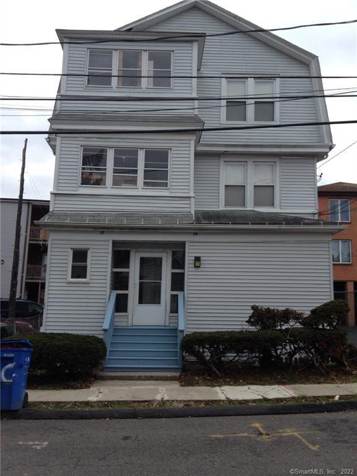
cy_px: 238
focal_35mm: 35
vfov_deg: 52.6
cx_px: 178
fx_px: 481
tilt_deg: +12.1
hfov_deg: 40.7
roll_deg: -1.9
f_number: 2.4
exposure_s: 1/620
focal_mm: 4.28
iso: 50
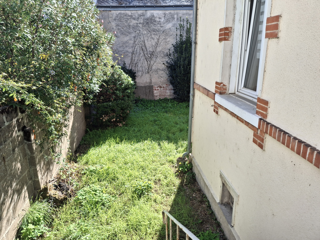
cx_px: 160
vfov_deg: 54.9
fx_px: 231
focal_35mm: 25
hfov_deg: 69.4
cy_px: 120
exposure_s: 1/489
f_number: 1.8
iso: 32
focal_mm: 4.69
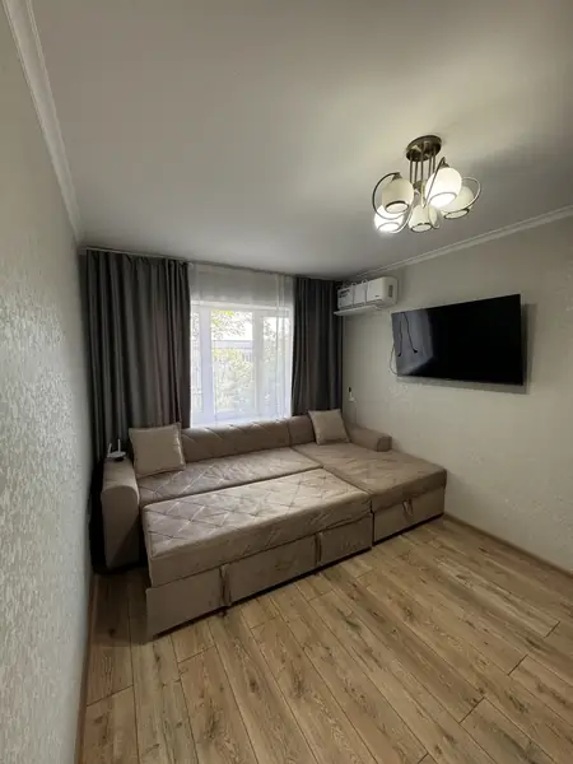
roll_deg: +0.0
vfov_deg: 102.1
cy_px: 382
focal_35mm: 14
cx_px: 286
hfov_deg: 85.7
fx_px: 309
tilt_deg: -5.9
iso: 160
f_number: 2.2
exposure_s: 1/100
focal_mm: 2.22
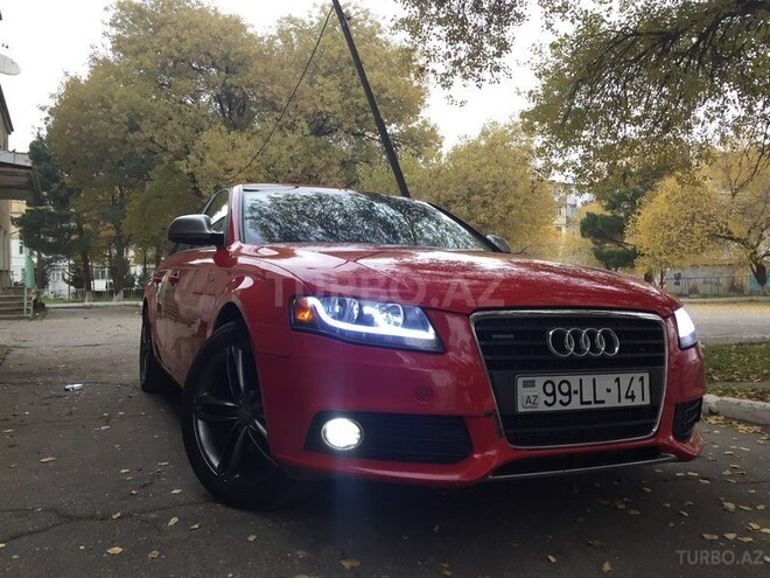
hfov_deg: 61.7
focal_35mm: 29
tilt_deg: +0.1
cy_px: 289
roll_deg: +1.0
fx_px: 645
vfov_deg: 48.2
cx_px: 385
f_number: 2.2
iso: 32
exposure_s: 1/33
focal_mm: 4.15
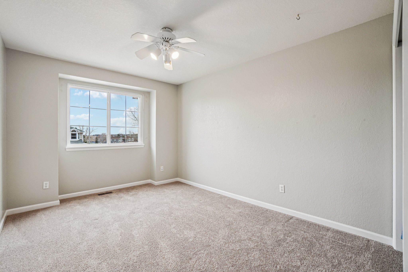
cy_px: 136
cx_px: 204
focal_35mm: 15
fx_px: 170
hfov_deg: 100.4
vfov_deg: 77.3
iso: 400
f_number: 8
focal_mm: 10
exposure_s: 1/40
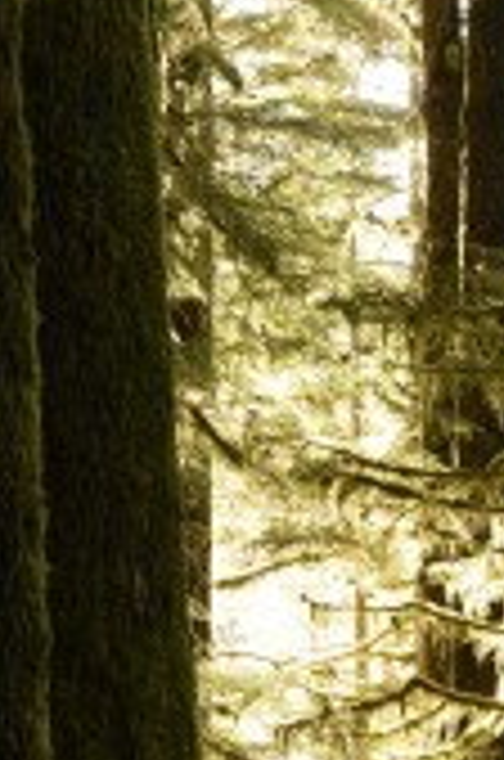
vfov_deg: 12.4
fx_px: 3374
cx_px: 806
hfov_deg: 8.3
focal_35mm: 160
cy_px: 1003
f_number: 14
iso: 160
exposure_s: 1/1.6
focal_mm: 50
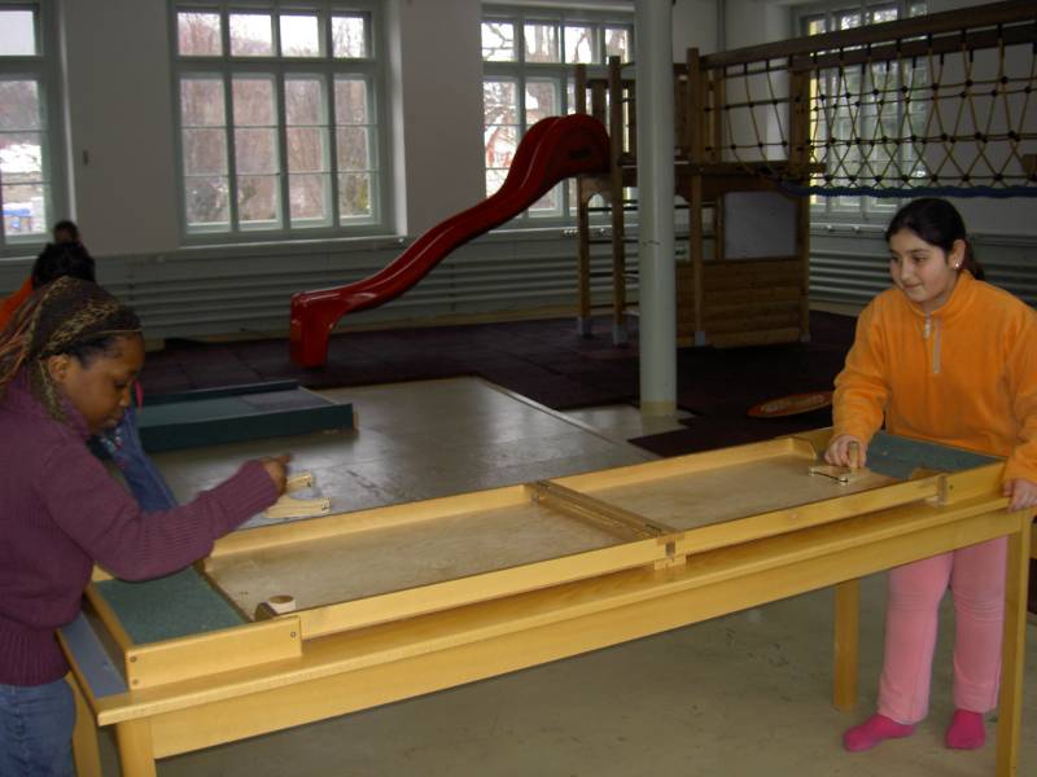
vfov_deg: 36.8
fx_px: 1168
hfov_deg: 47.9
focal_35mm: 39
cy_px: 388
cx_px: 518
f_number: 2.8
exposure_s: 1/60
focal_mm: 8
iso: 100
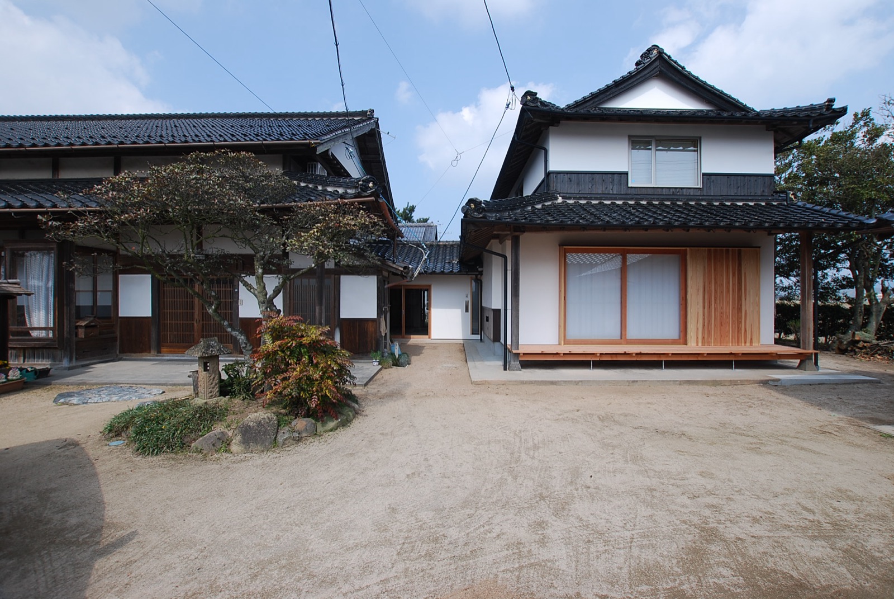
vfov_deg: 77.5
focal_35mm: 15
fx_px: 373
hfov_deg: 100.3
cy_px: 300
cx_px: 447
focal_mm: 10
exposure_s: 1/200
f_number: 7.1
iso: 100
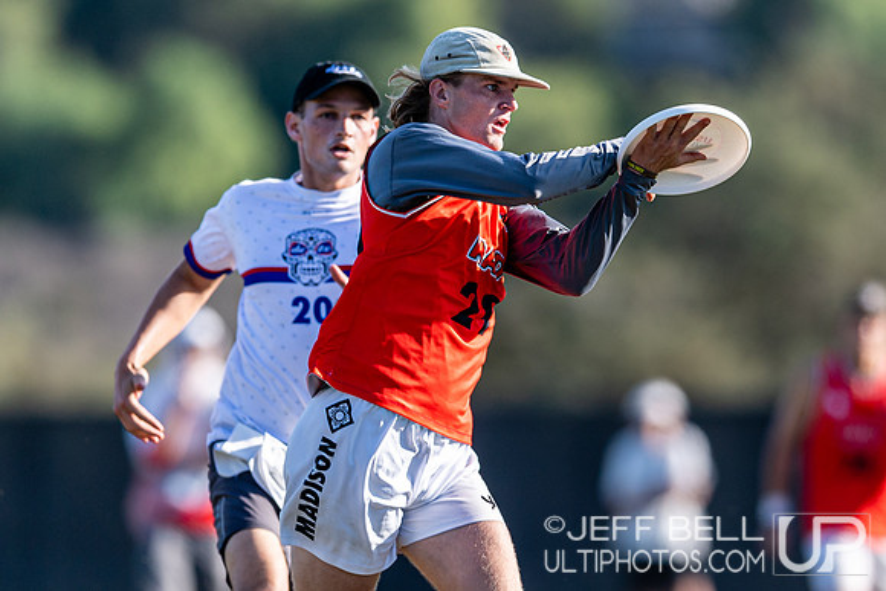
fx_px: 19889
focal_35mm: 808
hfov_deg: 2.6
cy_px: 377
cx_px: 514
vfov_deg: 1.7
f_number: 2.8
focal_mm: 400
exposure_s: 1/1250
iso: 100
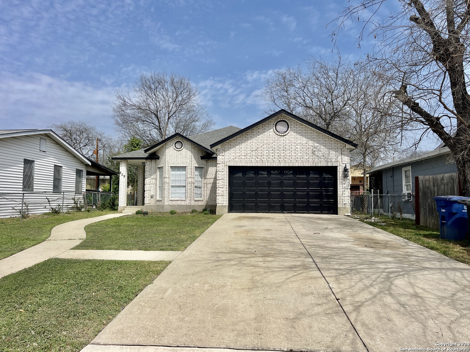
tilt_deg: +4.4
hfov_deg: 69.4
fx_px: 339
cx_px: 235
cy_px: 176
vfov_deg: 54.9
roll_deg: -0.5
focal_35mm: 25
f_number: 1.6
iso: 32
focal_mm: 5.1
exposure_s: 1/5618
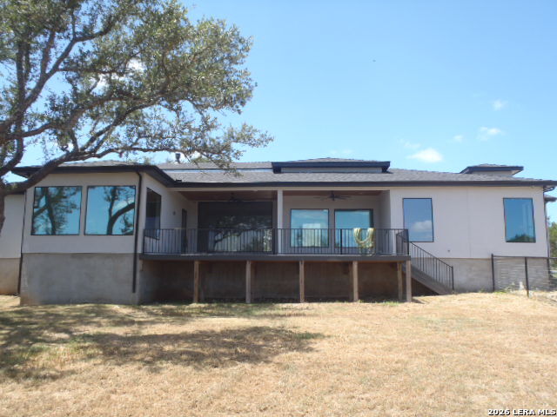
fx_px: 451
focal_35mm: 28
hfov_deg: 63.4
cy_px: 208
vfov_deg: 49.7
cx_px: 278
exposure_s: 1/250
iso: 80
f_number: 3.9
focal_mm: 5
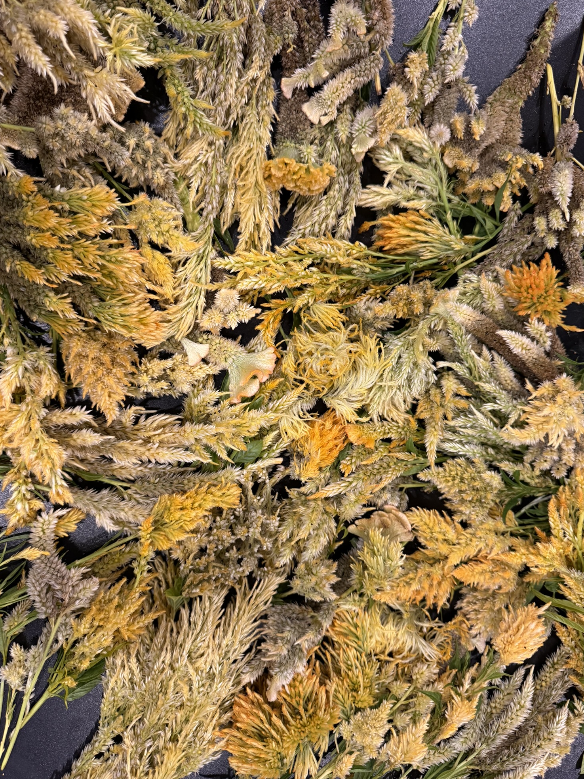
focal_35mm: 25
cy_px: 380
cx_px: 299
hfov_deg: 54.9
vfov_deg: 69.4
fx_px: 562
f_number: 1.78
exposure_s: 1/60
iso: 320
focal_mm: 6.76
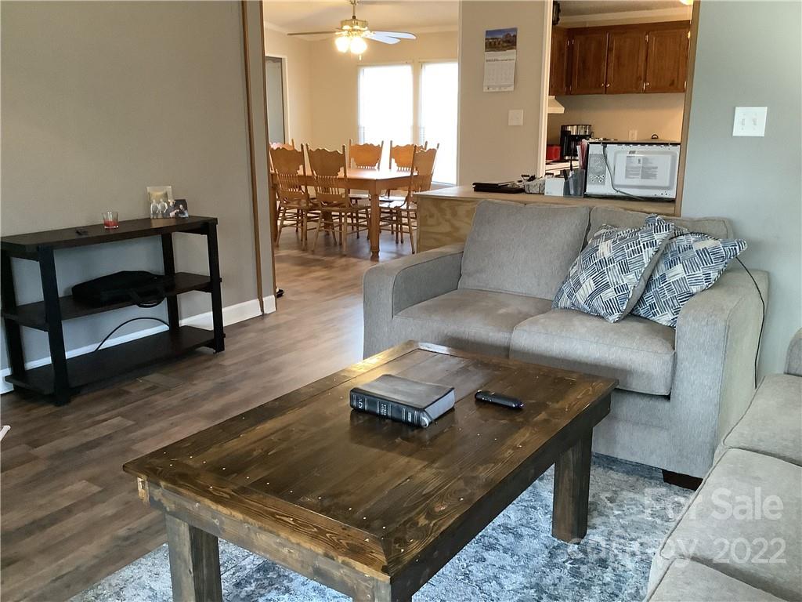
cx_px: 401
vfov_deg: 45.4
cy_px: 301
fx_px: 718
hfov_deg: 58.4
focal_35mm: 31
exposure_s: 1/25
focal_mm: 3.3
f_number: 2.4
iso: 400
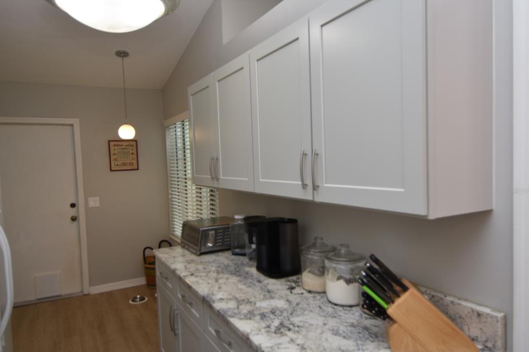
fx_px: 360
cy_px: 191
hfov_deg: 72.5
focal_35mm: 25
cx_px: 250
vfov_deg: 52.0
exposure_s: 1/60
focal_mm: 15
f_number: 4
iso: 320
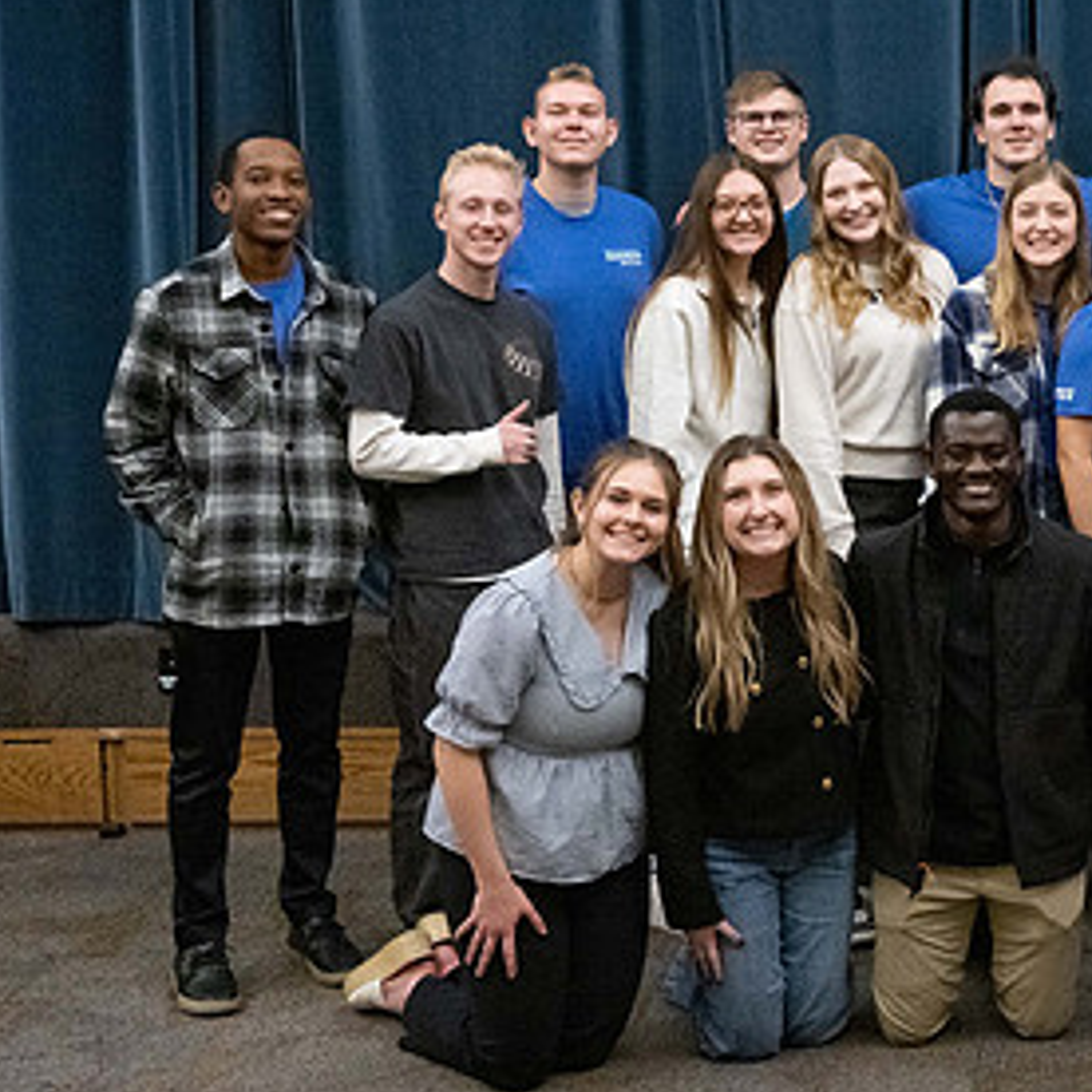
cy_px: 438
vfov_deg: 24.0
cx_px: 1233
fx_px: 2570
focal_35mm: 72
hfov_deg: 22.5
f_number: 6.3
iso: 6400
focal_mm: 36
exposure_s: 1/320
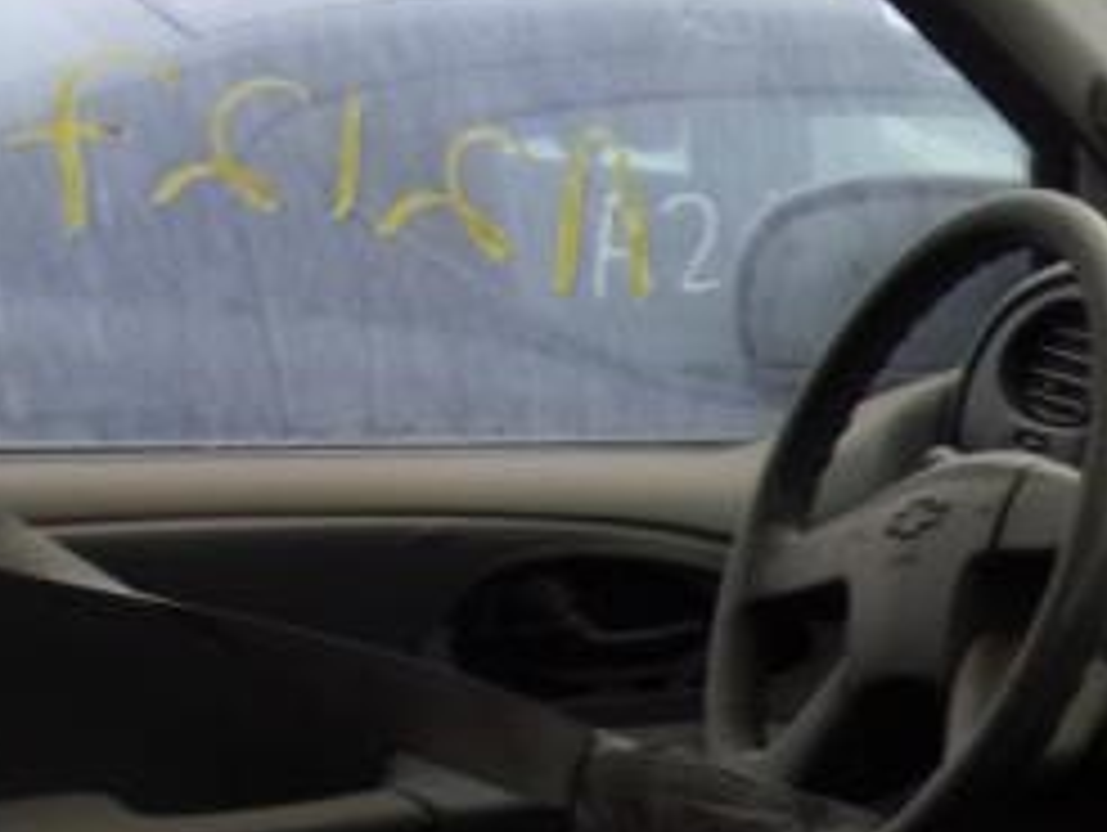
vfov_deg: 17.8
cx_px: 1692
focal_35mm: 78
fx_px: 2497
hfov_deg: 20.9
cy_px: 1070
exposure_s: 1/34
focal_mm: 4.3
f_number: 3.3
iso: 80
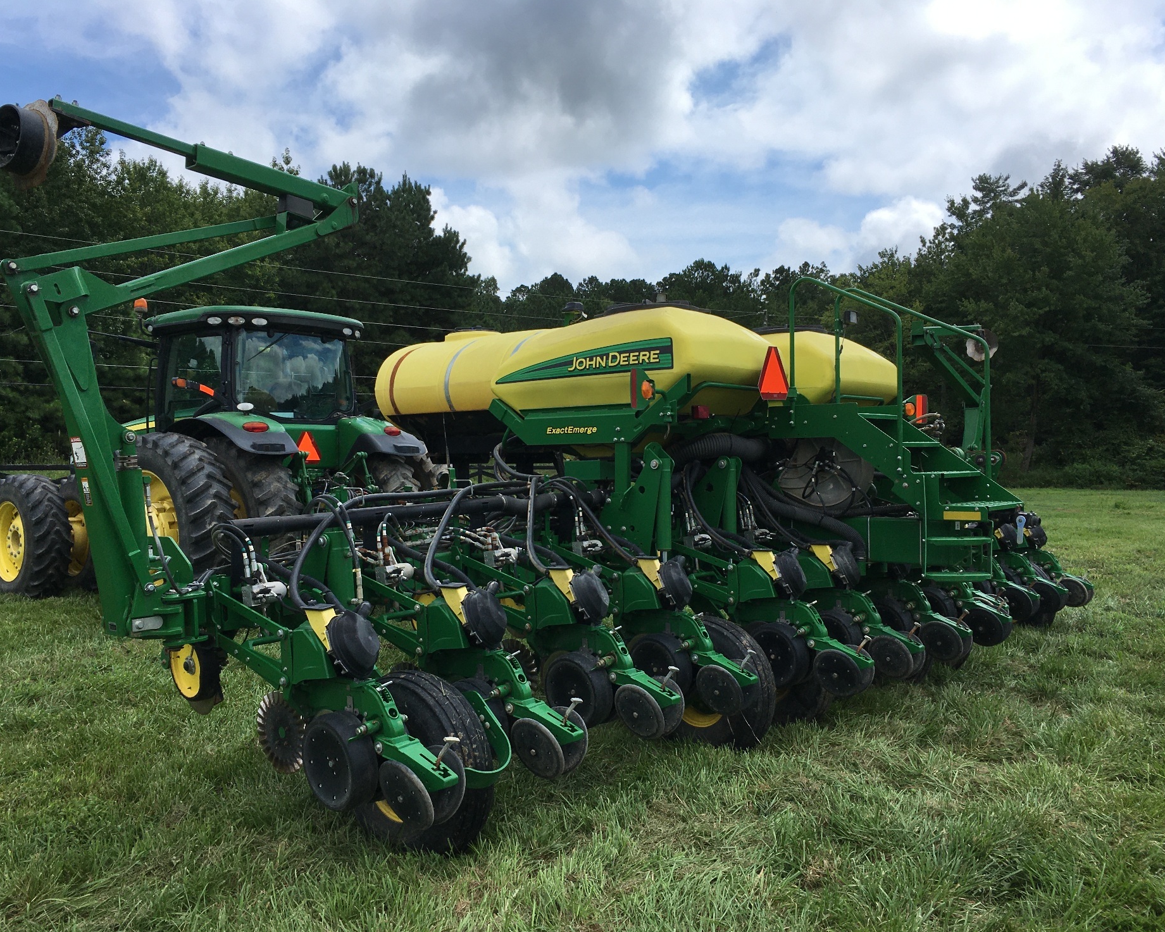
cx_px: 563
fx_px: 1069
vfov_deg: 47.1
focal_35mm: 31
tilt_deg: -2.5
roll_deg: -0.3
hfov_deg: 57.2
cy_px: 476
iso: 25
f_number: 2.2
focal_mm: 4.15
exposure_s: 1/1748
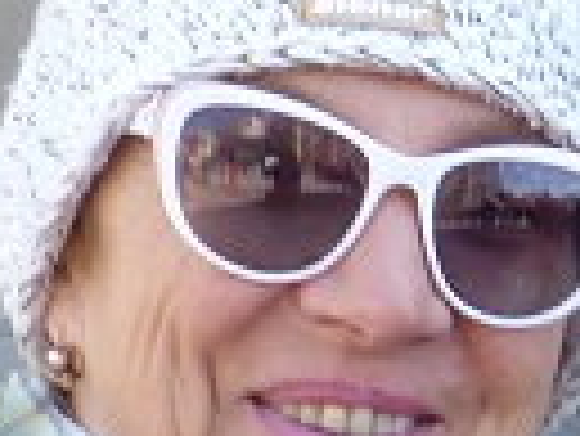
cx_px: 1200
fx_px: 4964
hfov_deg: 6.5
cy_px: 802
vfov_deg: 5.0
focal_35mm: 296
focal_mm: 9.4
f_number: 3.5
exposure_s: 1/100
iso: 100
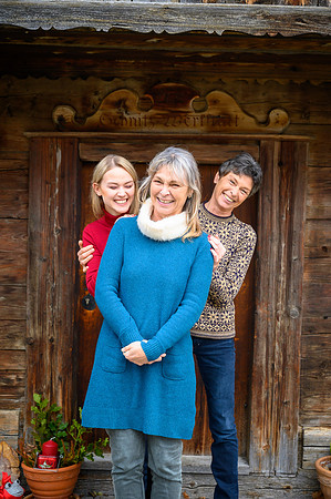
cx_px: 166
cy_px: 250
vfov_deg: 33.4
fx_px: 829
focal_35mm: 60
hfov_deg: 22.6
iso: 640
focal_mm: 60
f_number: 4
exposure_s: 1/250
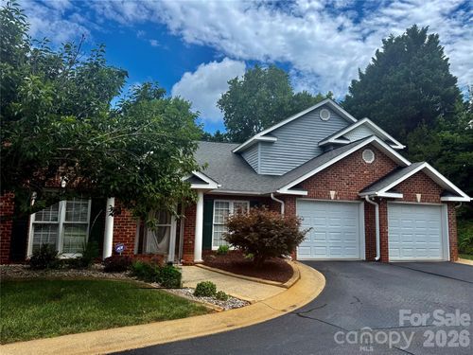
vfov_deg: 56.8
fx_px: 328
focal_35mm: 24
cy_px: 178
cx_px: 236
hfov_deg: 71.6
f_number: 1.78
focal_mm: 6.76
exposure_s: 1/4167
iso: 80
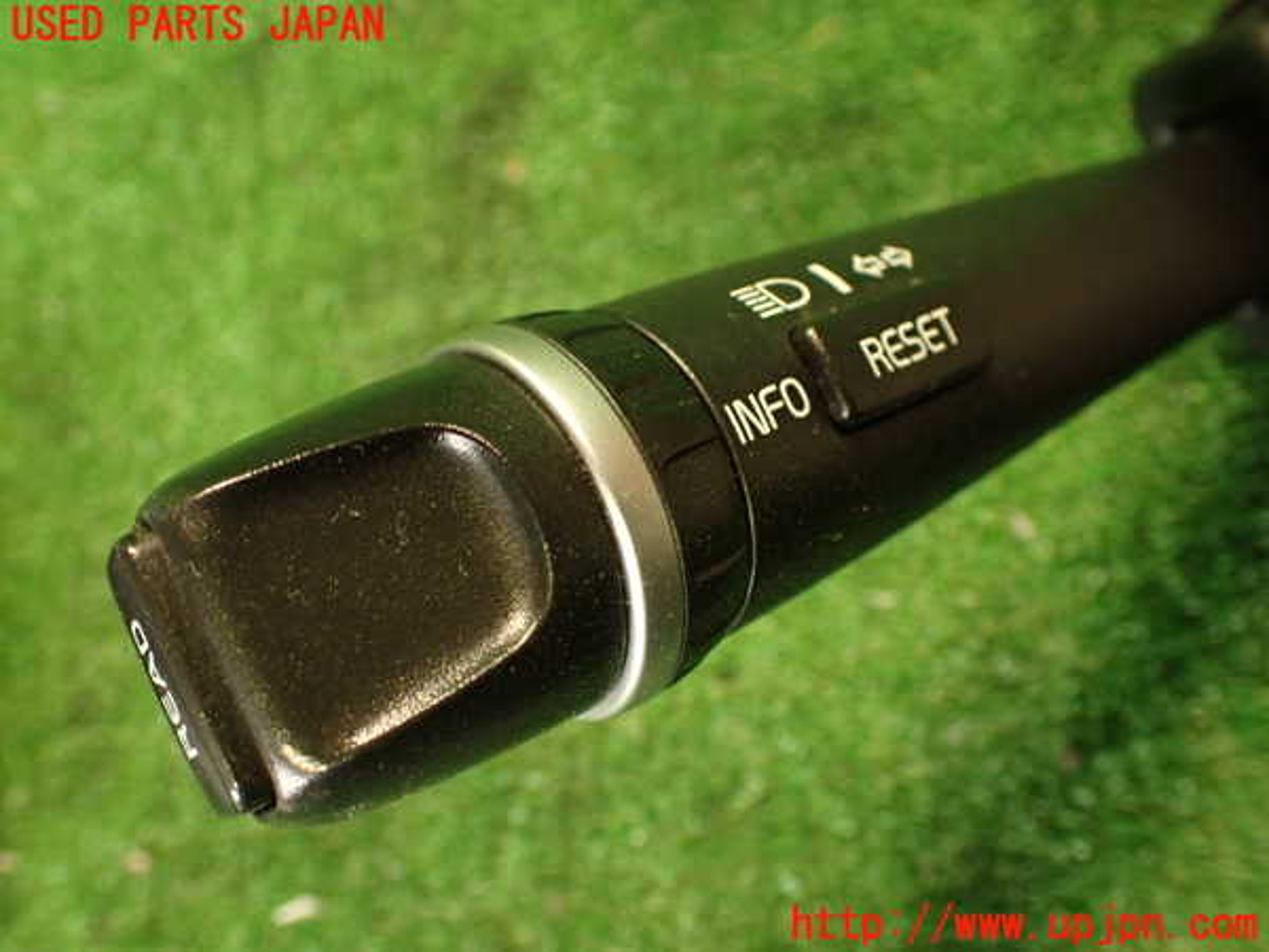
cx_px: 634
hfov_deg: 56.8
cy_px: 476
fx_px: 1173
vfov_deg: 44.2
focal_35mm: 32
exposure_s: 1/30
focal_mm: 5.79
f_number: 2.4
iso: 500
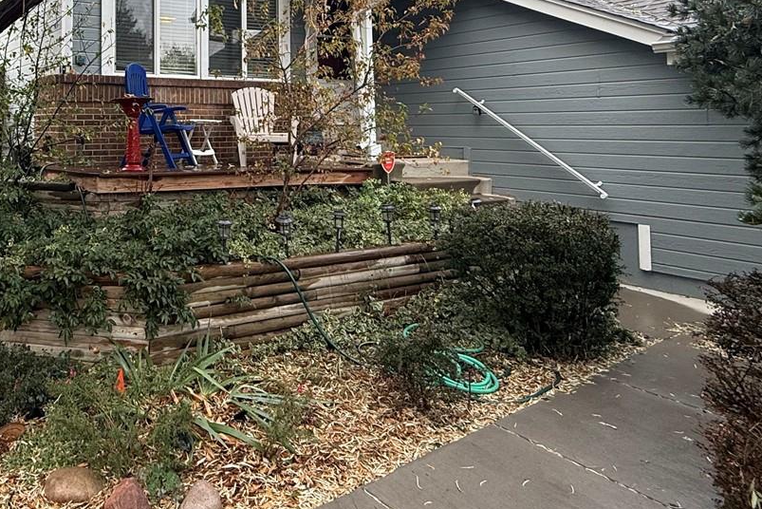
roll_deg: +0.6
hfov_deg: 58.5
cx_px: 146
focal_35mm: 29
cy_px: 96
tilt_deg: +3.0
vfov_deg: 42.8
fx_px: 614
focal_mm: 2.22
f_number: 2.2
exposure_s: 1/99
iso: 125
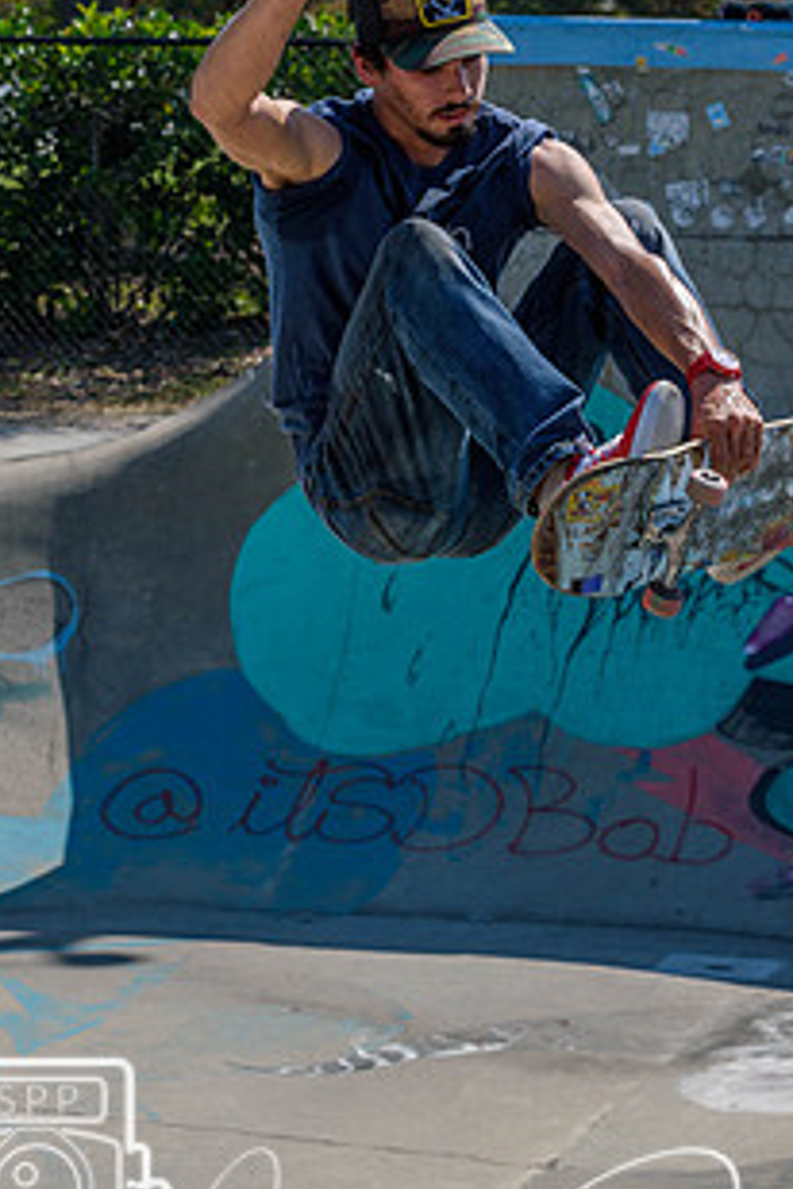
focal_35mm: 153
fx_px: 5055
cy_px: 593
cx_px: 458
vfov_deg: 13.4
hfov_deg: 9.0
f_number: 8
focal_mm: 70
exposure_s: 1/1000
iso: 200
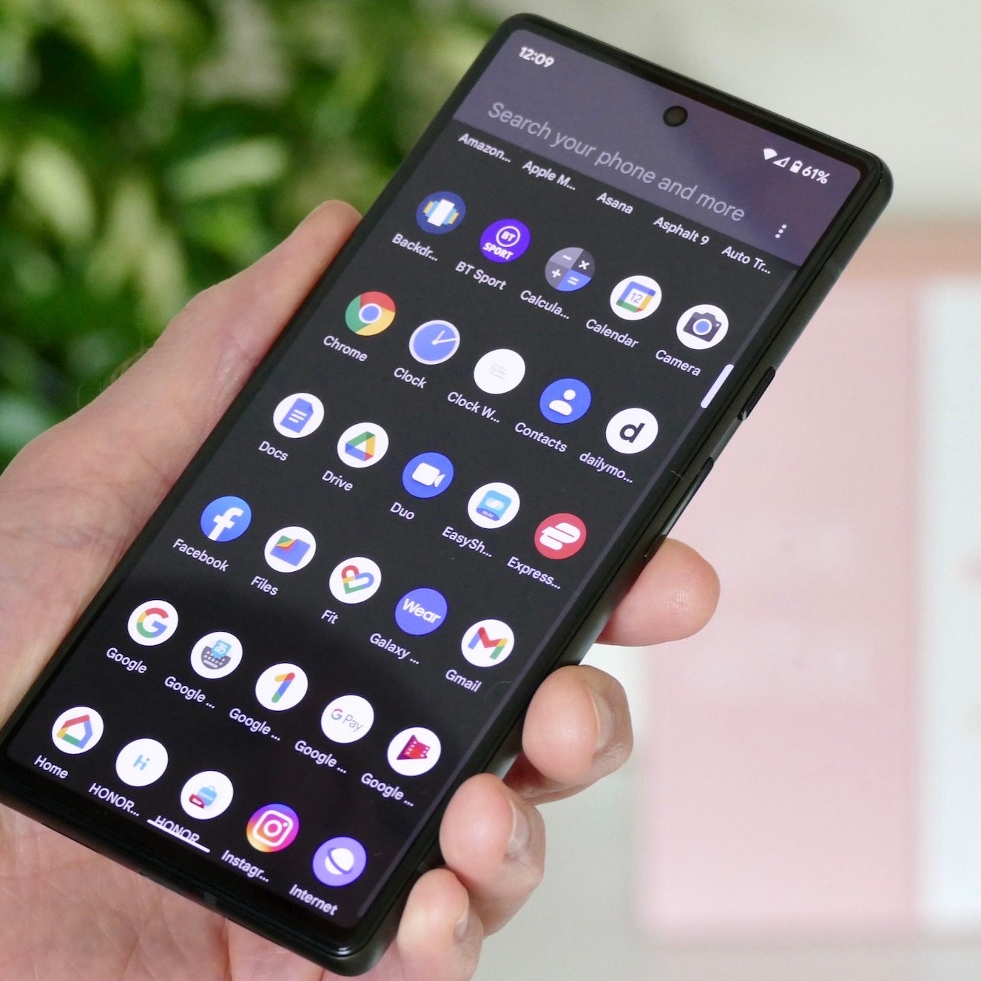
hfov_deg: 9.2
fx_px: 6124
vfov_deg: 9.2
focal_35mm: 191
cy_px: 490
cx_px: 357
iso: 1600
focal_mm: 54.2
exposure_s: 1/25
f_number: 4.5
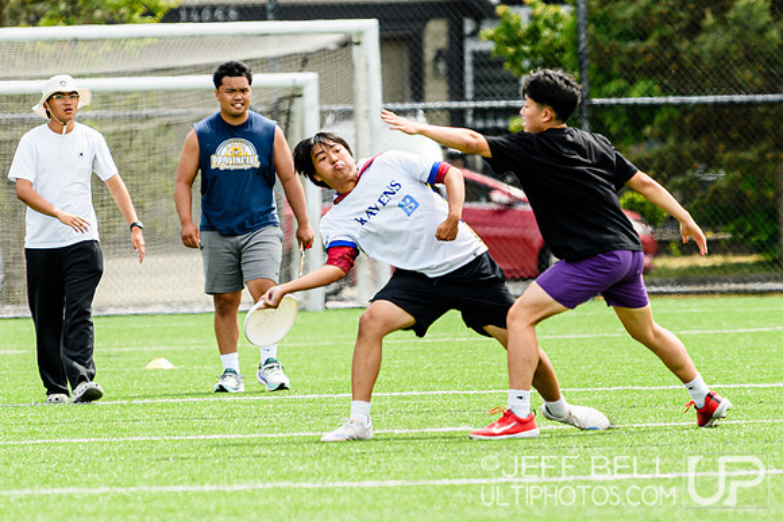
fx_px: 11687
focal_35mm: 537
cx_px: 529
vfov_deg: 2.6
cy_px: 267
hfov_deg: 3.8
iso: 140
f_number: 3.2
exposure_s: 1/1250
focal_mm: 200
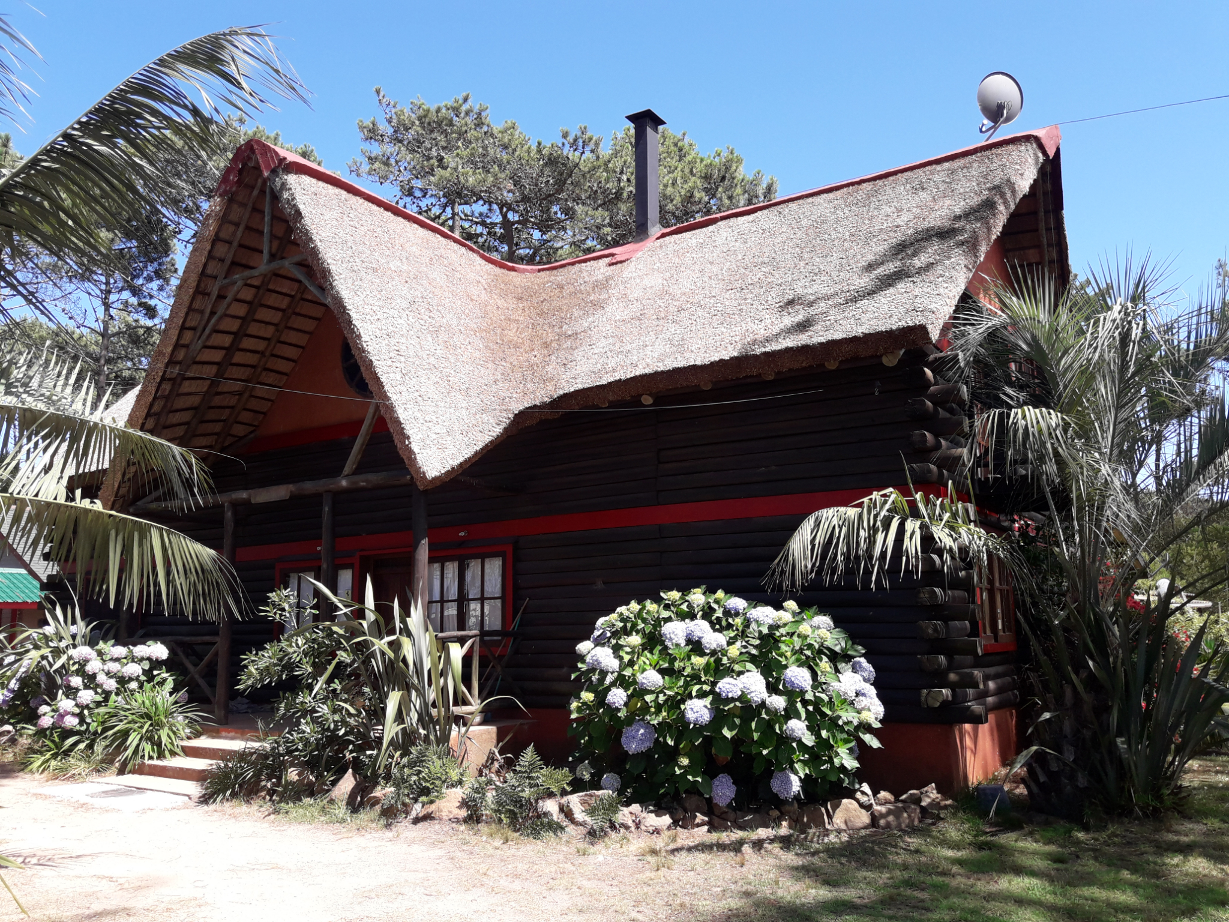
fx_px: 994
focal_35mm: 28
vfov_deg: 49.7
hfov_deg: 63.4
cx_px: 614
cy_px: 461
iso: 40
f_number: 1.9
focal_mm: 3.7
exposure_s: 1/657
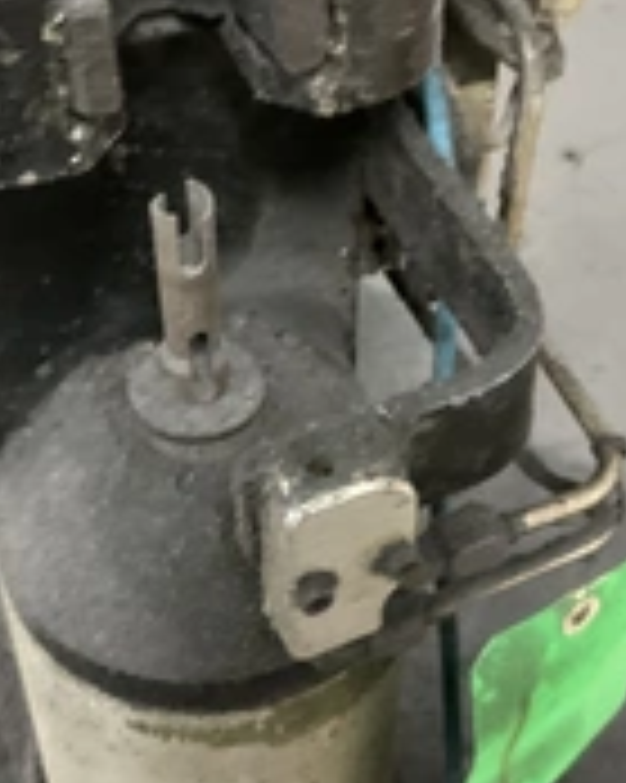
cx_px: 311
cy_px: 346
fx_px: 1507
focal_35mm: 65
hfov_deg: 23.5
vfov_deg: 29.1
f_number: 1.8
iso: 400
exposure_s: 1/30
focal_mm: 3
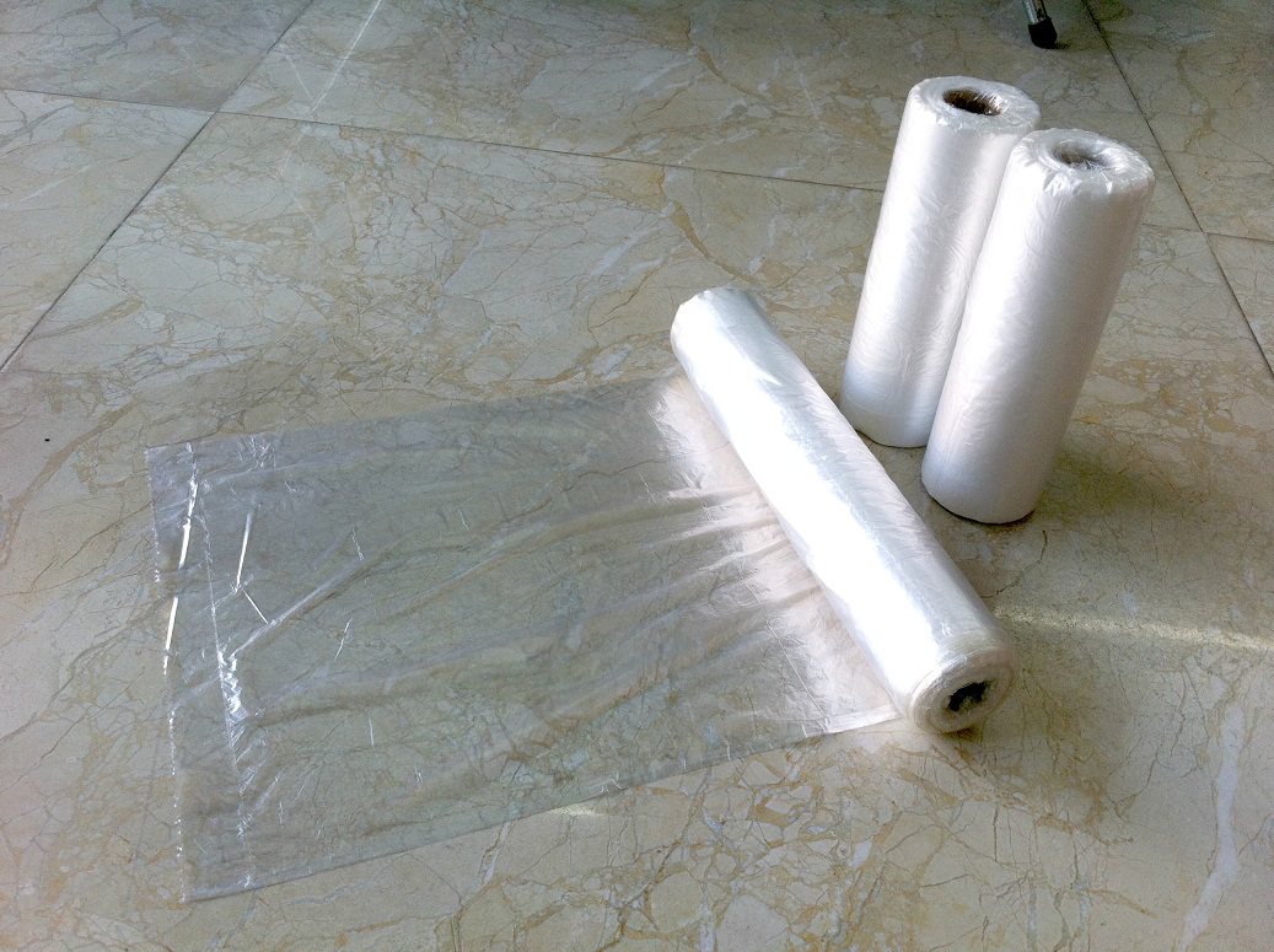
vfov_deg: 40.6
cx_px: 637
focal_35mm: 35
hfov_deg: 52.7
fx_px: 1286
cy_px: 476
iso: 100
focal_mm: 3.85
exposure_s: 1/50
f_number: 2.8
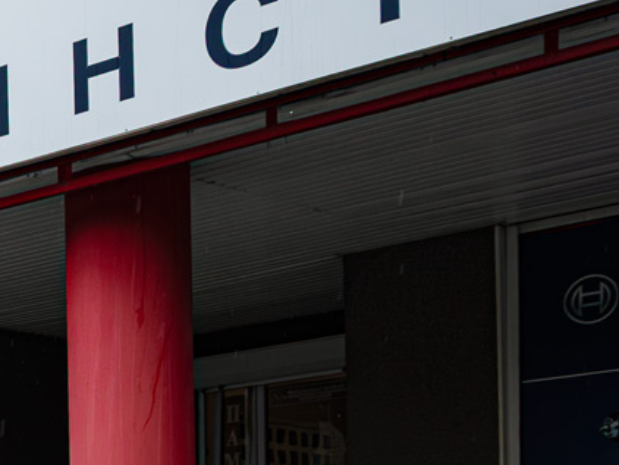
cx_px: -444
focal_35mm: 82
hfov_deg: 19.1
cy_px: 680
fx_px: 1467
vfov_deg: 16.5
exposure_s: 1/400
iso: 640
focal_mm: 24
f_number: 6.3
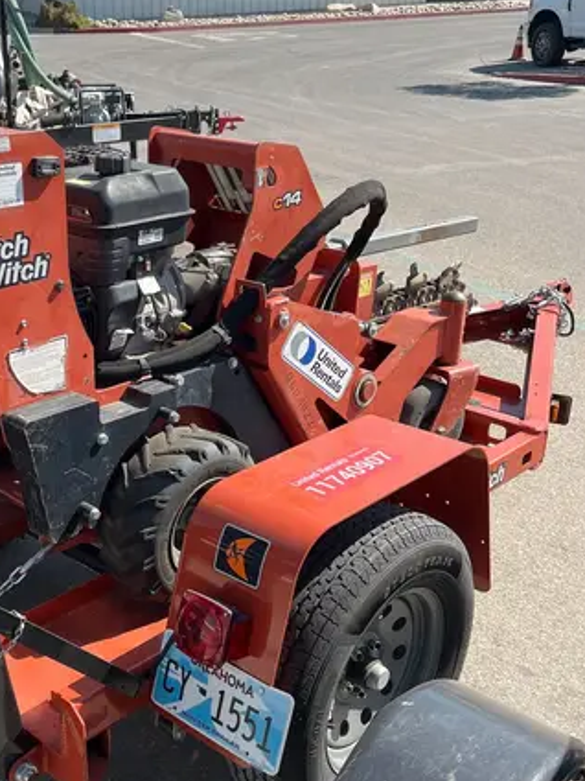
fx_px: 1014
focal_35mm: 45
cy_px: 415
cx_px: 169
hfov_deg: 31.8
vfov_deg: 42.1
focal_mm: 5.1
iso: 50
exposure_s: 1/1580
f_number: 1.6
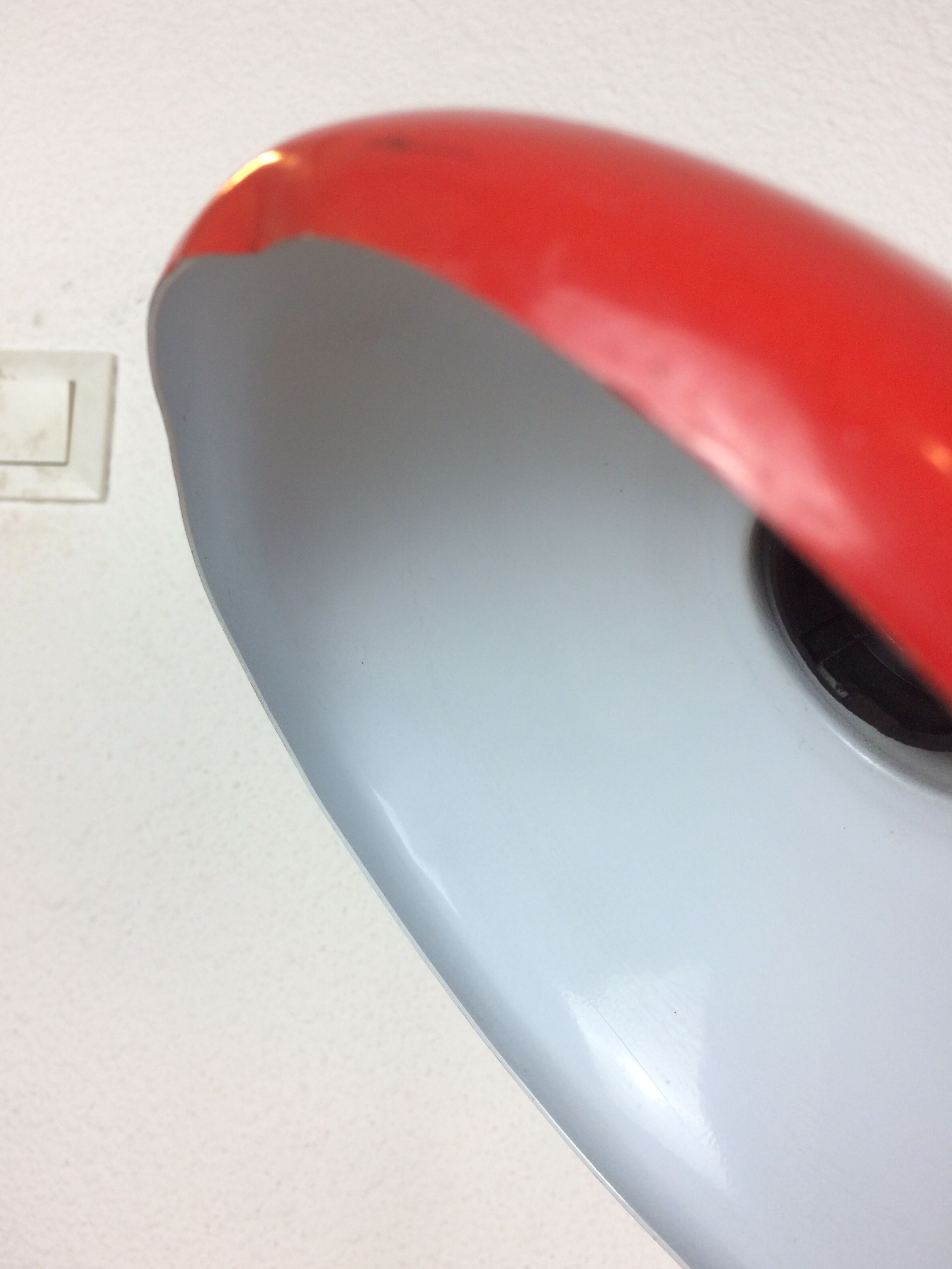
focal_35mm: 30
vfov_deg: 60.0
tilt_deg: +6.2
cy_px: 640
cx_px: 470
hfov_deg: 46.8
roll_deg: -1.4
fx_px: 1100
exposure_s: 1/100
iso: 64
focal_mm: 4.15
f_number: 2.2
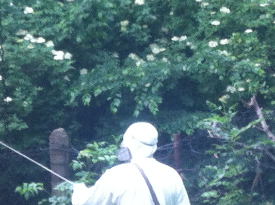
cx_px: 17
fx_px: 1270
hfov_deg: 12.3
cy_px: 134
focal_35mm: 160
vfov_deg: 9.3
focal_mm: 3.85
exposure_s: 1/60
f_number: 2.8
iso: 100
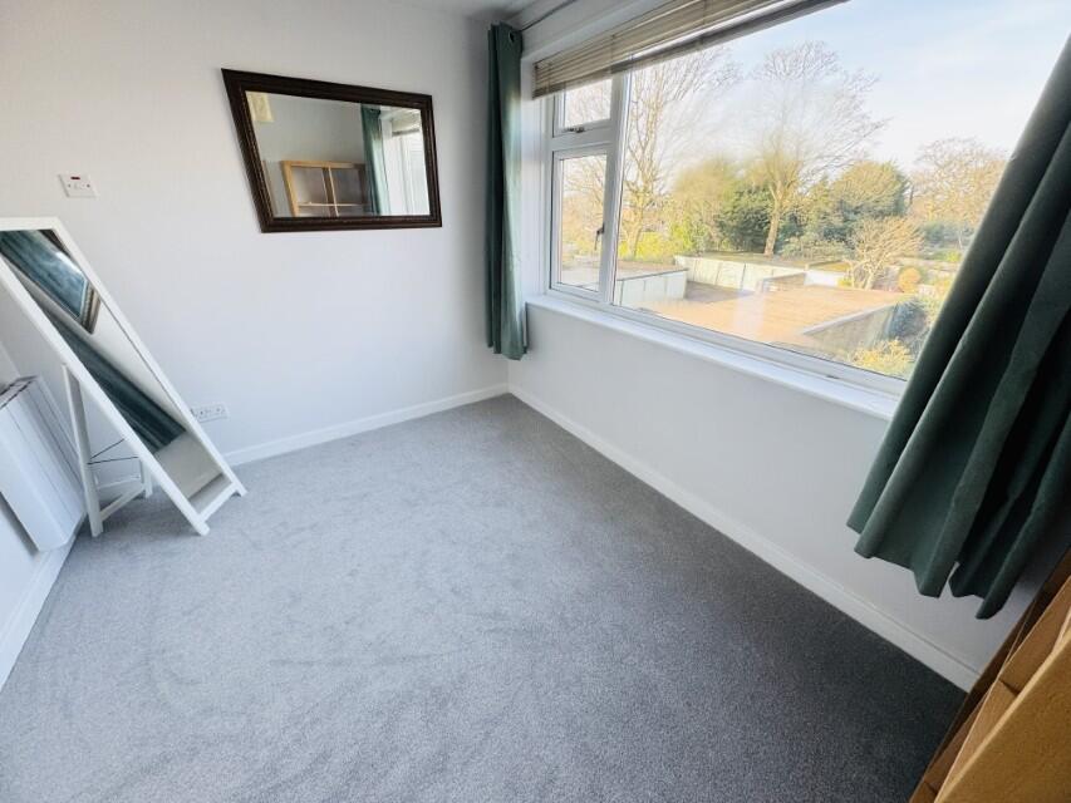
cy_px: 402
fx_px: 433
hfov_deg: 102.1
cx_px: 536
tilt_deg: -25.0
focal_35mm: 14
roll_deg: +0.0
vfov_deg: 85.7
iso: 64
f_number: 2.2
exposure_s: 1/99
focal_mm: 2.22
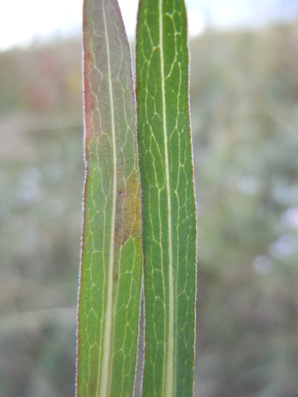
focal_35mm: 30
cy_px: 198
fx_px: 344
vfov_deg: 60.0
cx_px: 149
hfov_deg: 46.8
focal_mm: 5.4
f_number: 3.5
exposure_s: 1/125
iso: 200
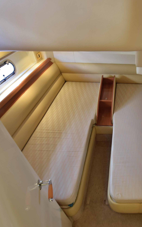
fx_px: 142
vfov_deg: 77.2
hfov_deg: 48.2
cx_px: 124
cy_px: 113
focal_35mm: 23
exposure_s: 1/1.6
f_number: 5
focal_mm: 10
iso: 100
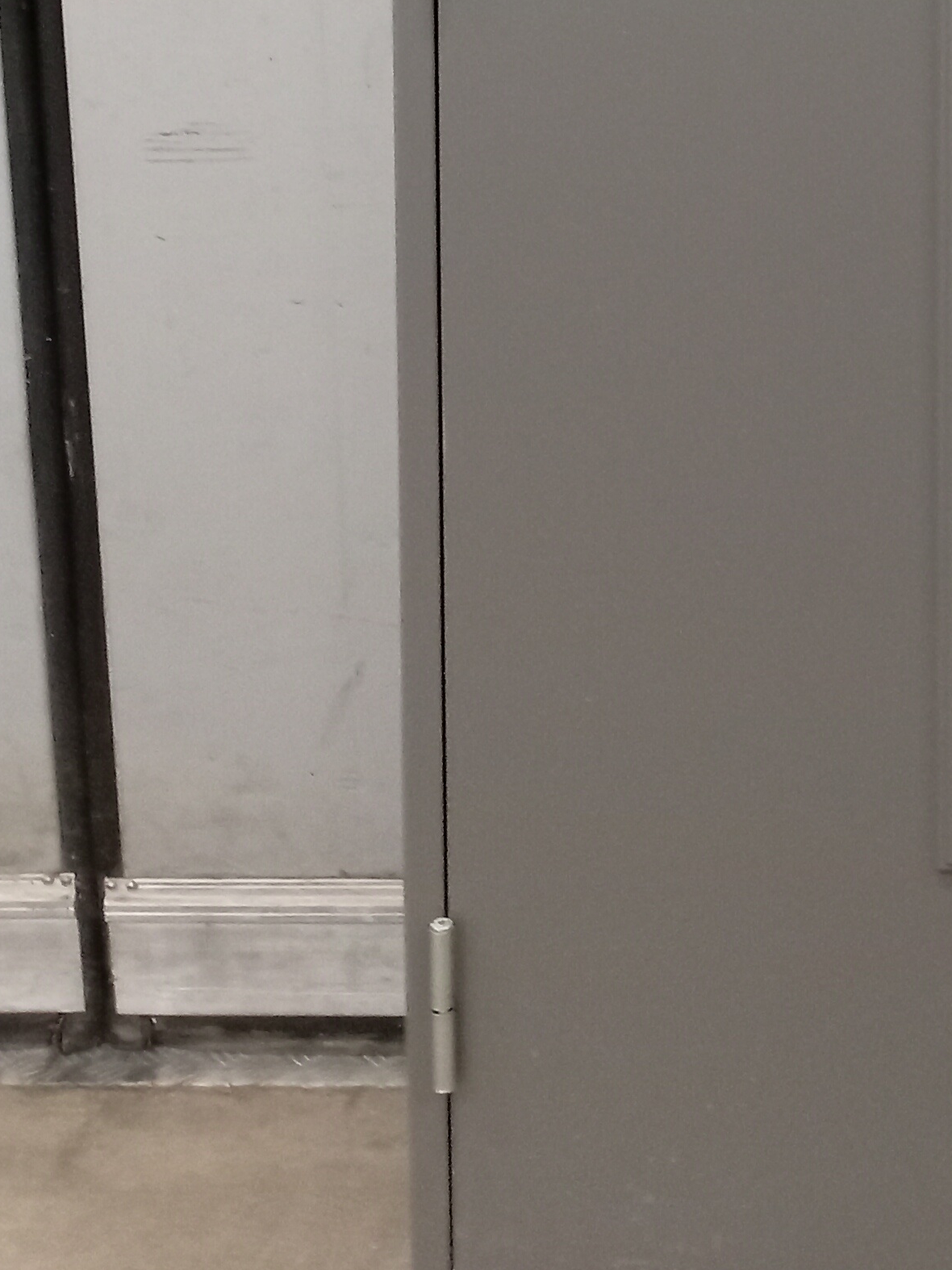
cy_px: -204
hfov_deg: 19.9
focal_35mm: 70
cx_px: 1110
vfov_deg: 25.3
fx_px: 2568
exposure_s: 1/20
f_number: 1.8
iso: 1215
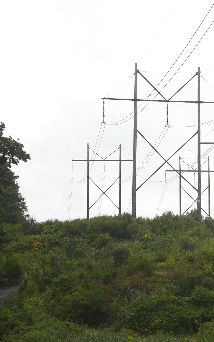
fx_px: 1222
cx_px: 257
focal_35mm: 131
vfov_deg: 15.9
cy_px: 171
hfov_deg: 9.9
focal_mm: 85
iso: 200
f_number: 5.6
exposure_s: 1/1000
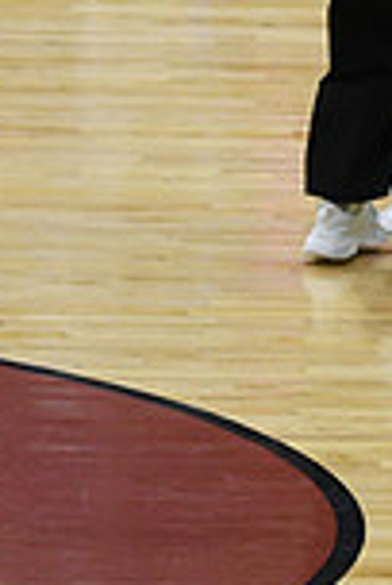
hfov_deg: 2.4
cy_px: 87
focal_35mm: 583
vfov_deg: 3.5
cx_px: 1026
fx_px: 9479
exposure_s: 1/400
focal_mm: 102
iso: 3200
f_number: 3.5
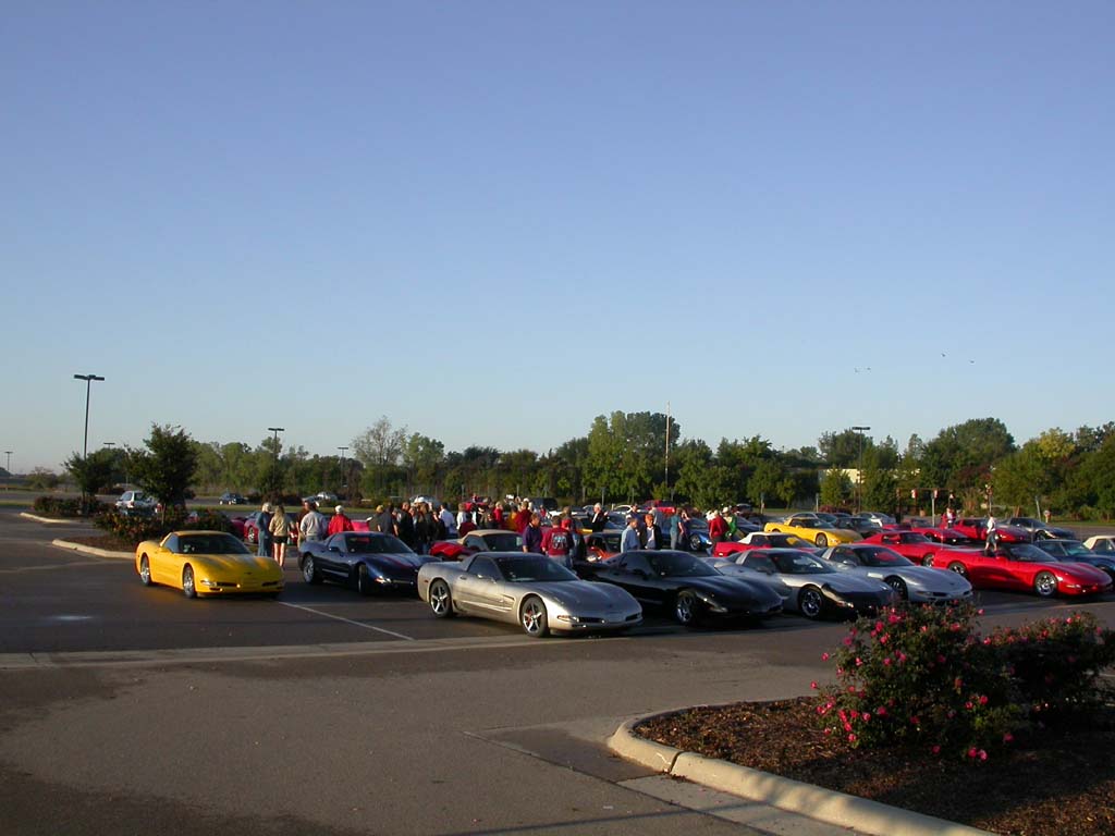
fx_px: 1224
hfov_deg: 49.0
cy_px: 418
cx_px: 558
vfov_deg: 37.7
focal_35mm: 38
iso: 100
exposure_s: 1/291
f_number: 6
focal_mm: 7.85
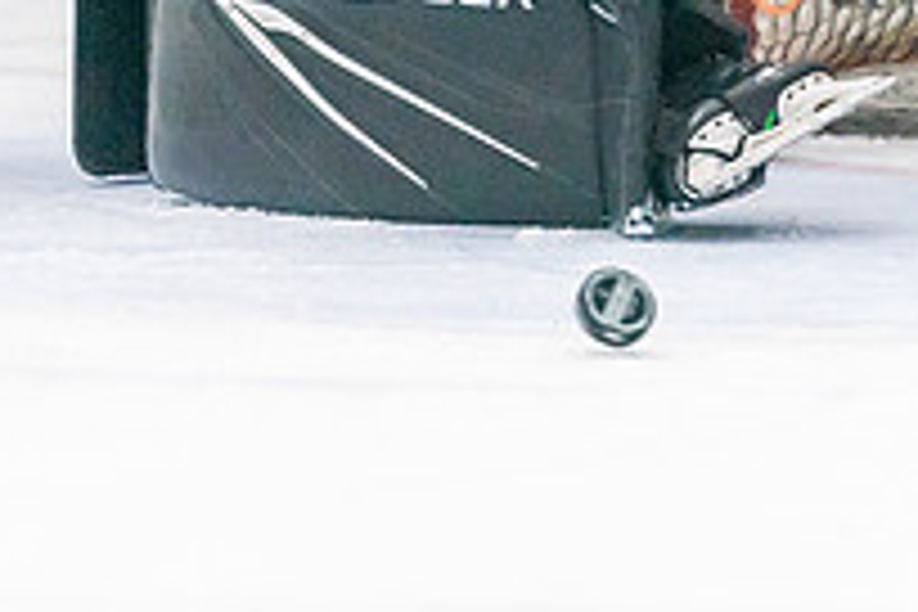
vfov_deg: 2.0
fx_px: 17211
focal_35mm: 675
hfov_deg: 3.1
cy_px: -149
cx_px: 342
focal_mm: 200
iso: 3200
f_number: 2.8
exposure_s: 1/1250
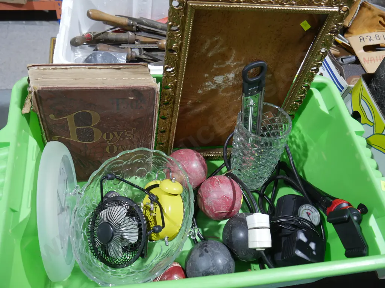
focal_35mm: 32
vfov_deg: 44.2
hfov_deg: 56.8
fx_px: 356
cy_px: 144
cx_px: 192
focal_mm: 16
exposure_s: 1/60
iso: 500
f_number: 3.6
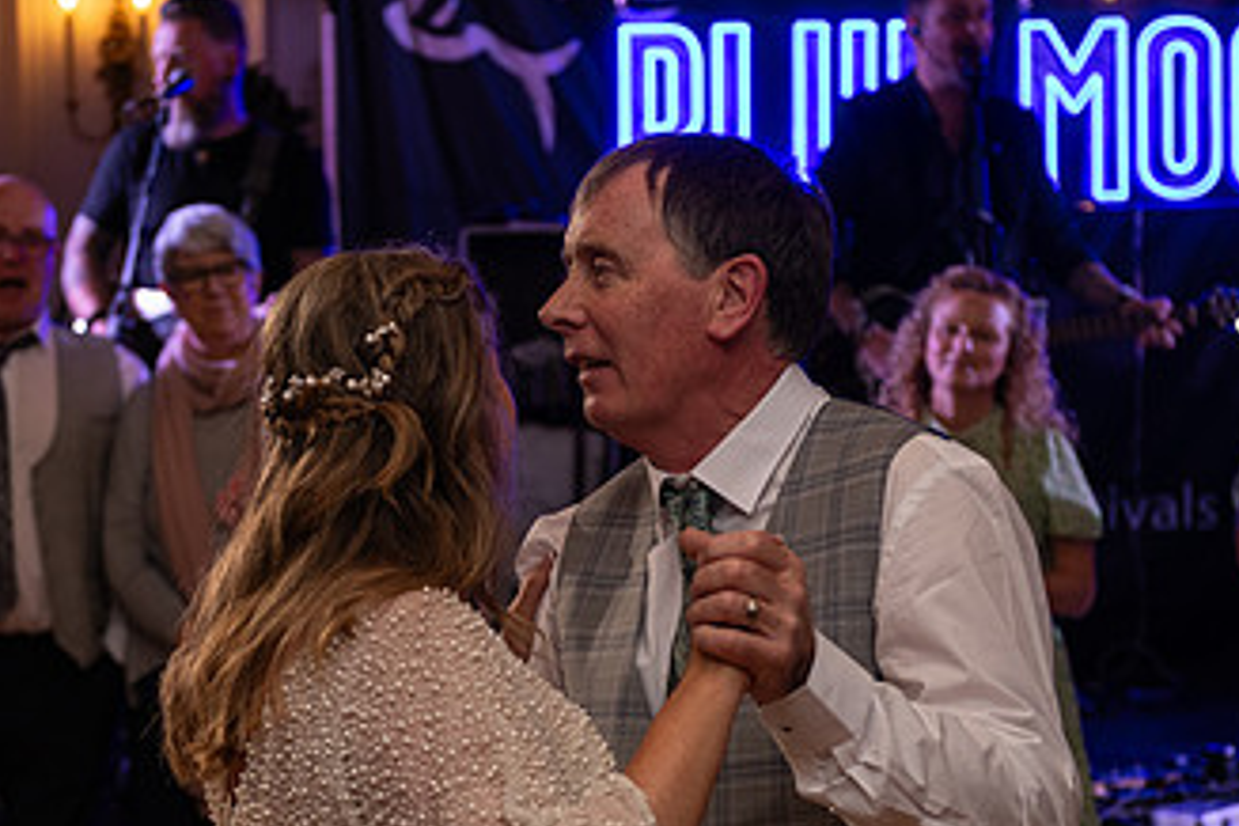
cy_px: 566
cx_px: 512
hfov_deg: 19.8
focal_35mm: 103
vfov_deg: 13.3
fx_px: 3545
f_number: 3.5
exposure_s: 1/160
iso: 500
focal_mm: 58
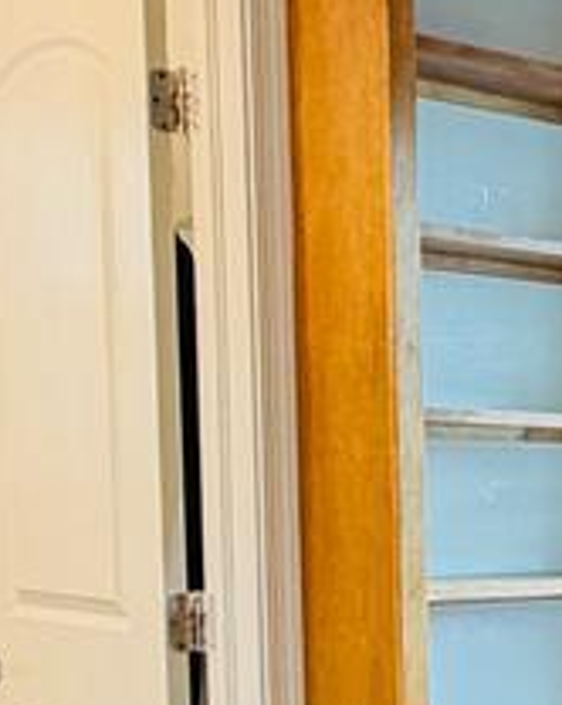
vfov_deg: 18.4
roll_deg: -1.7
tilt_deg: -6.6
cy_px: 752
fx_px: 2103
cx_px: 1178
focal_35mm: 101
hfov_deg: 12.9
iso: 160
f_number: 2.2
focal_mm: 2.22
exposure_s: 1/60
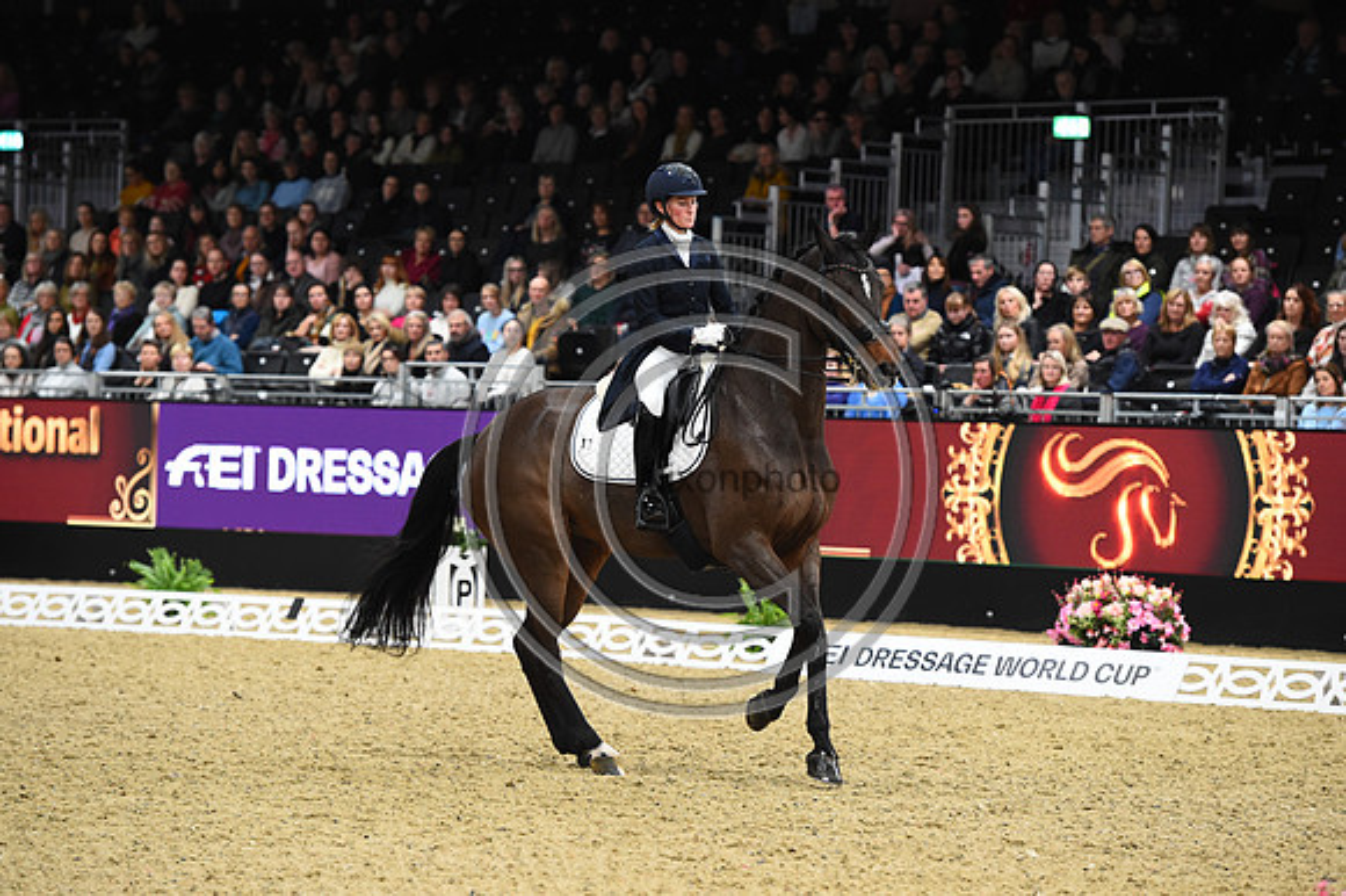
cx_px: 673
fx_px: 5979
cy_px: 448
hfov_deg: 12.8
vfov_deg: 8.6
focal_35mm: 160
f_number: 4.5
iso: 5000
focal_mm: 160
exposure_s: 1/640
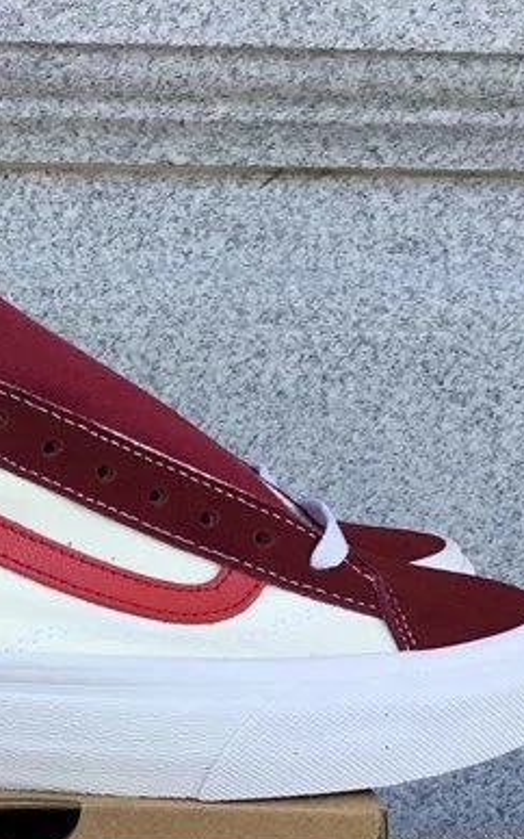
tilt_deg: -12.2
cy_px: 633
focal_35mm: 68
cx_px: -2
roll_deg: -0.9
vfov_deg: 29.7
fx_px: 1553
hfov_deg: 18.6
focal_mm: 3.3
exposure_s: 1/367
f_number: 2.4
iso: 25
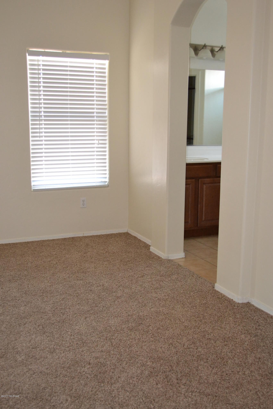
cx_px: 136
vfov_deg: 49.6
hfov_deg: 34.2
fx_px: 444
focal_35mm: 39
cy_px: 204
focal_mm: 26
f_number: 4.2
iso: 2000
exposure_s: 1/60
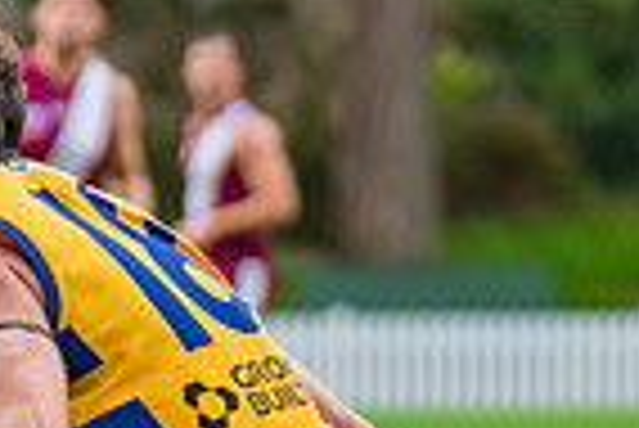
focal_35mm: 1031
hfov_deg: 2.0
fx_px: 18319
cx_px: -658
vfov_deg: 1.3
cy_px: 470
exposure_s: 1/1250
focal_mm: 240
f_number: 5.6
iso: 1250
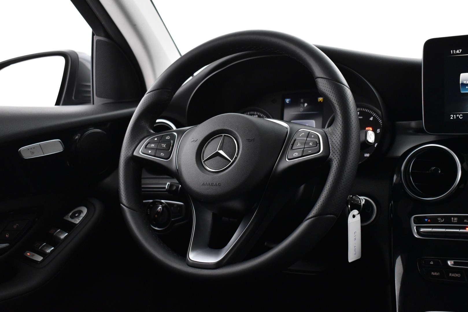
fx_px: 566
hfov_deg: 45.0
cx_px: 234
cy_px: 156
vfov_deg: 30.9
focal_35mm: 44
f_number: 4.2
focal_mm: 29
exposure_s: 1/30
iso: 3200
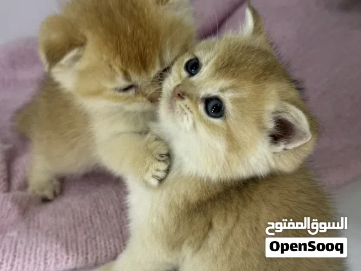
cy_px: 136
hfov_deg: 71.6
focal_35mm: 24
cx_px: 180
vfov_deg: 56.8
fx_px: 250
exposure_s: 1/121
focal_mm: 6.76
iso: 64
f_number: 1.78
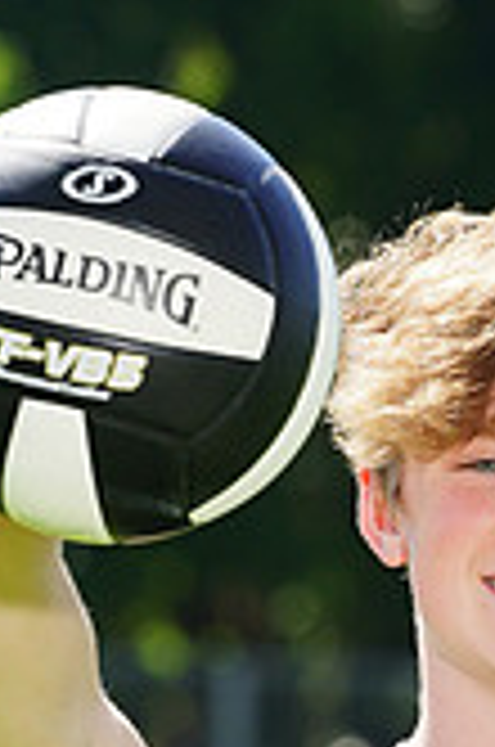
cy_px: 904
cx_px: 554
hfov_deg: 1.4
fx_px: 20027
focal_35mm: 967
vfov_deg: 2.1
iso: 200
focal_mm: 276
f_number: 10
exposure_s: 1/200
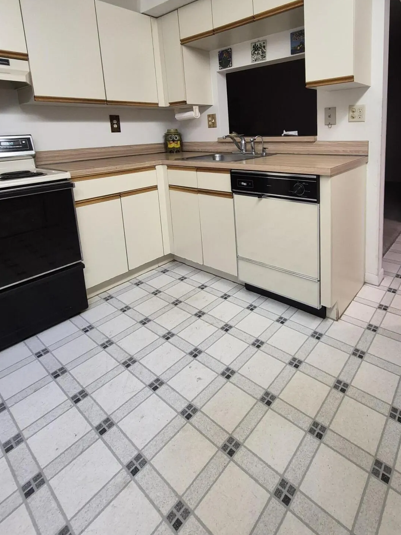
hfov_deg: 69.5
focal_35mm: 18
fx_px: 278
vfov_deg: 84.3
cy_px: 173
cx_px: 268
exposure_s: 1/60
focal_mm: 1.74
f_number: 2.2
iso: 320
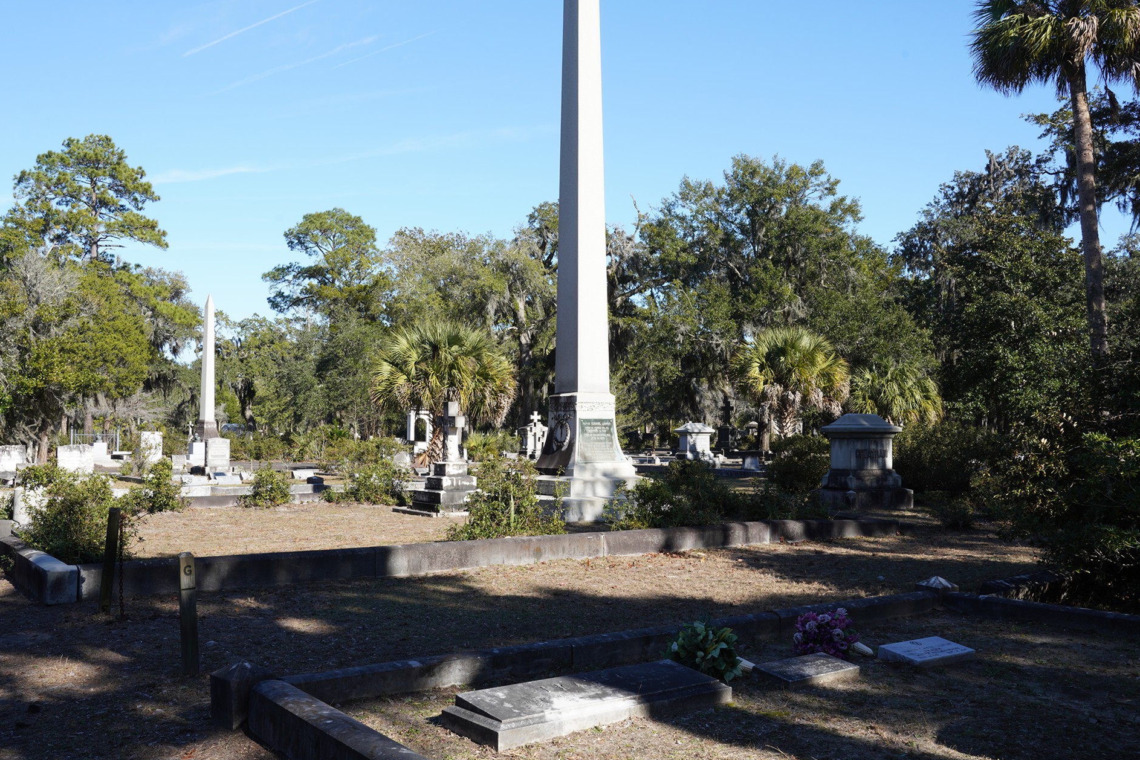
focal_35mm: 35
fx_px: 1108
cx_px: 596
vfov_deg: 37.9
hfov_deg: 54.4
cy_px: 376
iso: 200
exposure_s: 1/100
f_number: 14
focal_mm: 33
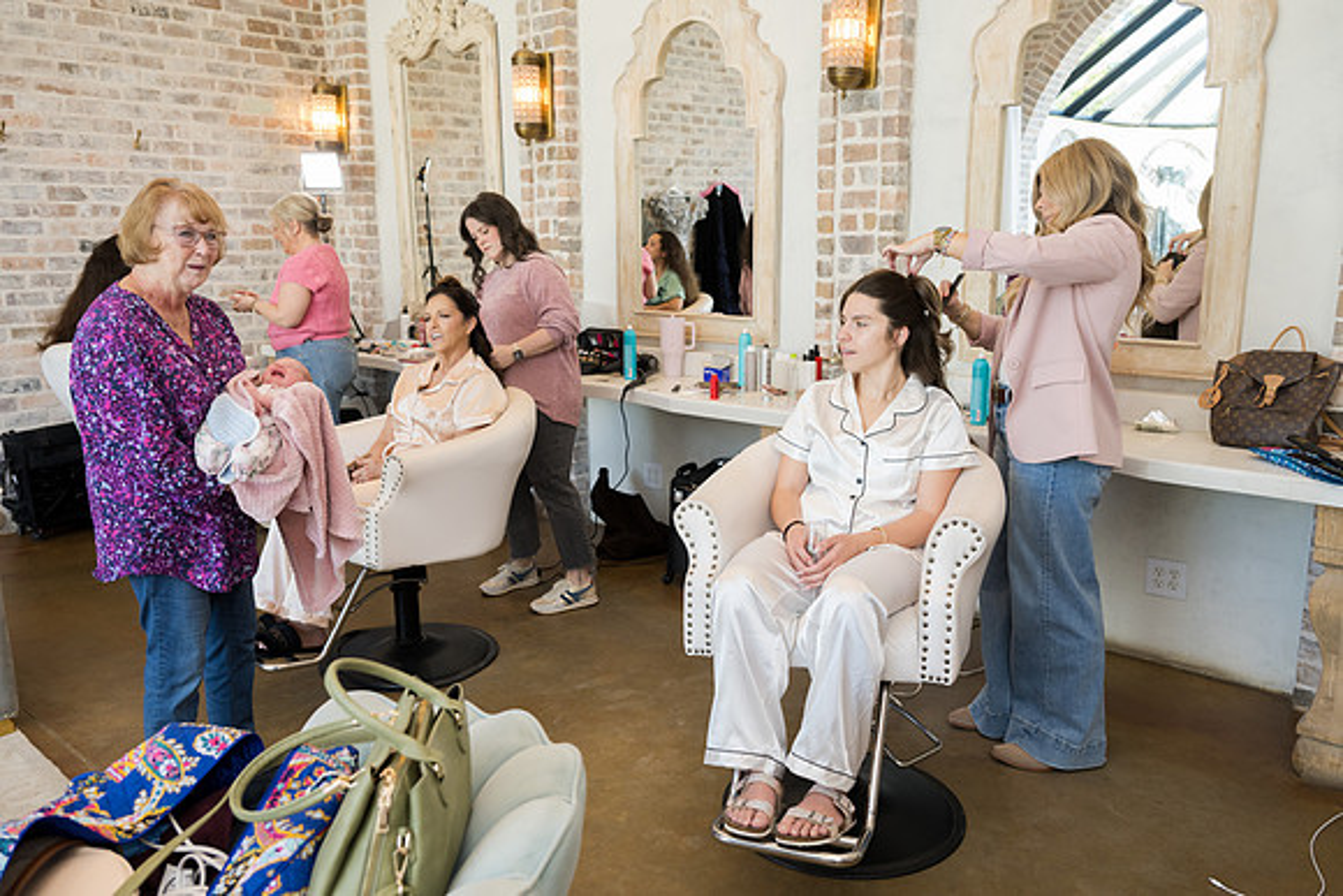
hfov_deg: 66.1
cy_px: 441
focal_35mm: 28
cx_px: 681
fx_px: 1032
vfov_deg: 47.0
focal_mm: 26.5
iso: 800
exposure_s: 1/125
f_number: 4
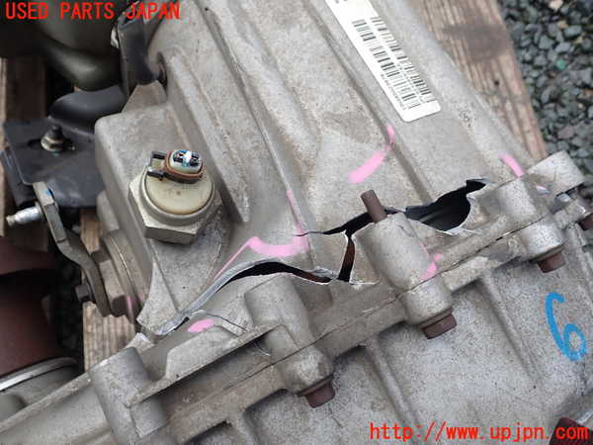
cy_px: 222
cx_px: 296
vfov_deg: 46.8
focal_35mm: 30
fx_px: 514
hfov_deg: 60.0
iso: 100
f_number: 3.2
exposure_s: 1/500
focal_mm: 5.4
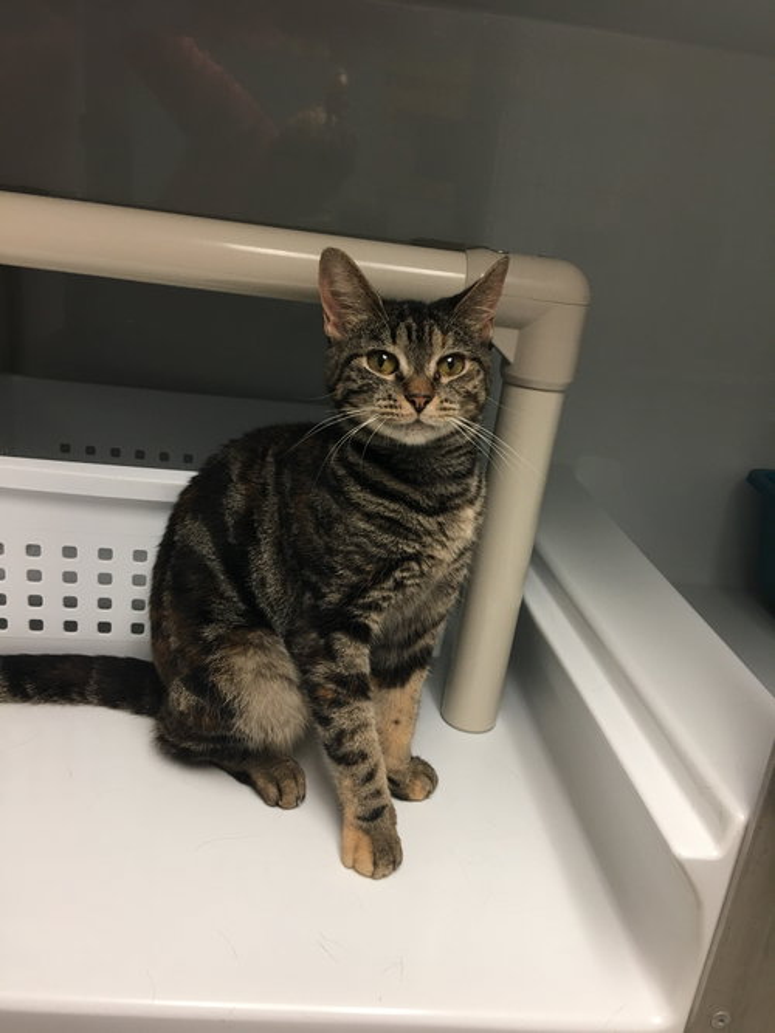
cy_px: 516
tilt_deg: -18.4
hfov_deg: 48.2
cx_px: 388
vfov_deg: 61.7
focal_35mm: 29
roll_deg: -6.7
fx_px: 866
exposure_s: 1/15
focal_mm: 4.15
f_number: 2.2
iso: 40
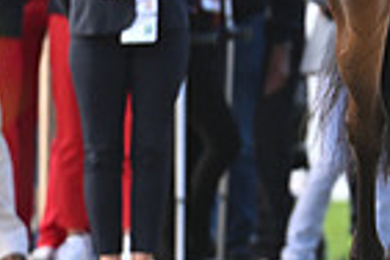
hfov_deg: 1.3
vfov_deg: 0.8
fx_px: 17787
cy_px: -79
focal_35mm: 1642
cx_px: 703
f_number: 5
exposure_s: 1/1600
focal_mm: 400
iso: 1400
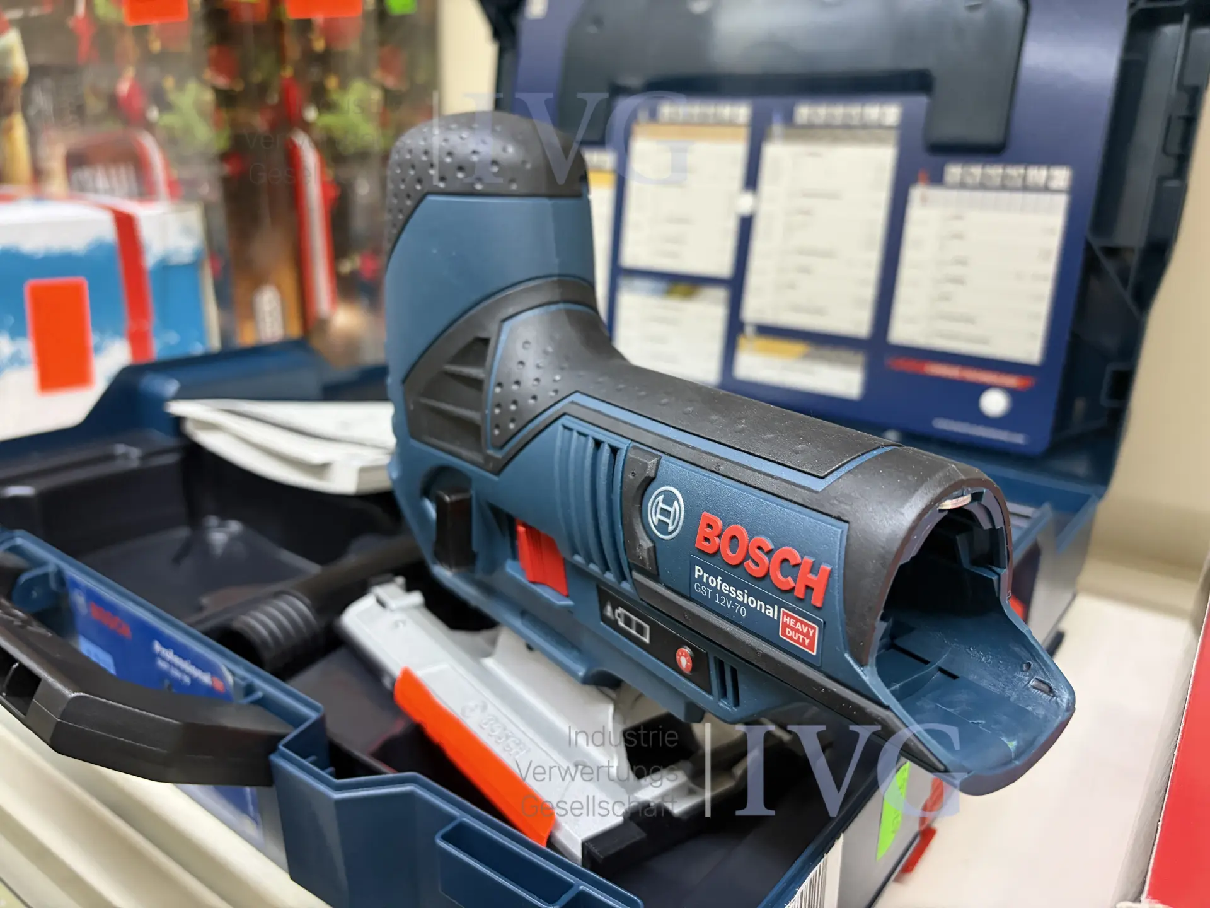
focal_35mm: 26
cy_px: 454
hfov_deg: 67.3
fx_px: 909
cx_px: 605
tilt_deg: -17.9
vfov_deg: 53.1
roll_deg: -0.4
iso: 500
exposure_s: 1/50
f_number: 1.6
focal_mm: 5.96
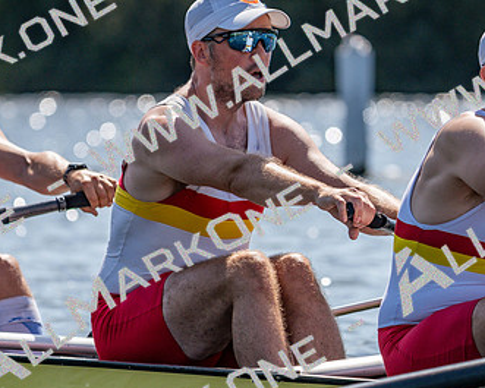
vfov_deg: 3.3
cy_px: 178
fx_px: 6705
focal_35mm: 467
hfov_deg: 4.1
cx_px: 270
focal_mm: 284
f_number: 5.6
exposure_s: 1/2000
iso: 320
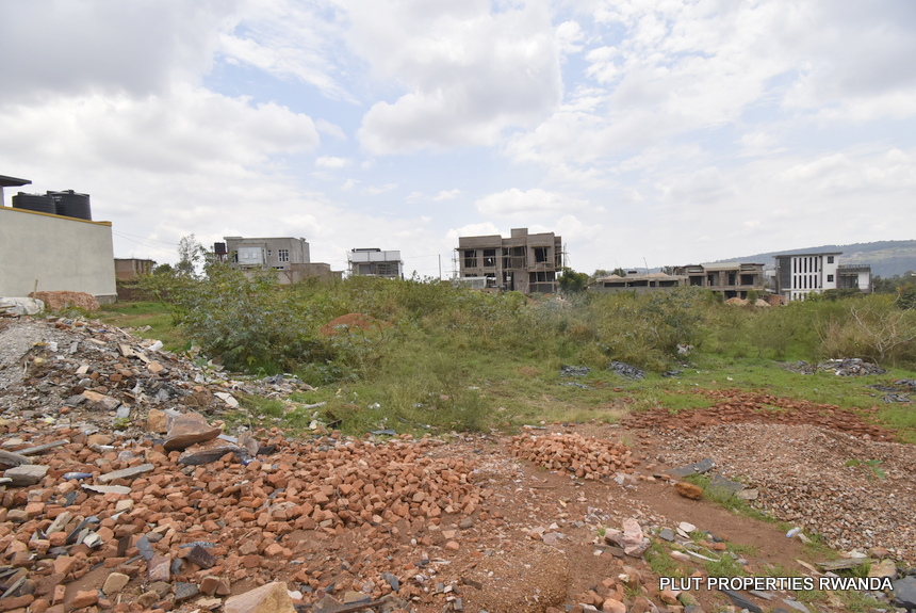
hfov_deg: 100.3
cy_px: 306
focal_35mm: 15
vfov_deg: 77.4
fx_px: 382
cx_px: 458
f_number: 8
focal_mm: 10
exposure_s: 1/1600
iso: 500
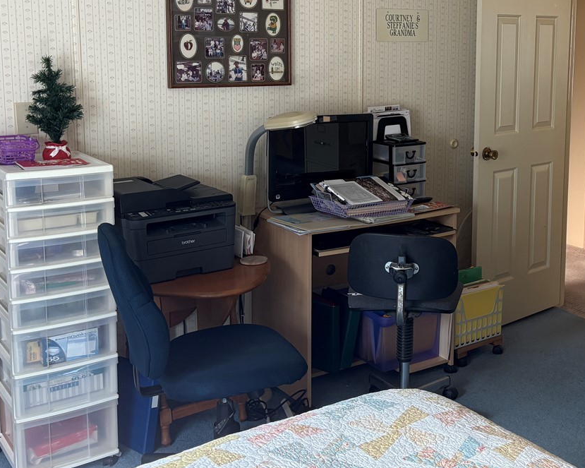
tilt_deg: -9.5
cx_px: 471
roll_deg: -0.6
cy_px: 162
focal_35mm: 49
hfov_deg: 36.7
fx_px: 848
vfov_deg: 30.6
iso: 100
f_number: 1.6
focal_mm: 5.96
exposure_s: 1/121
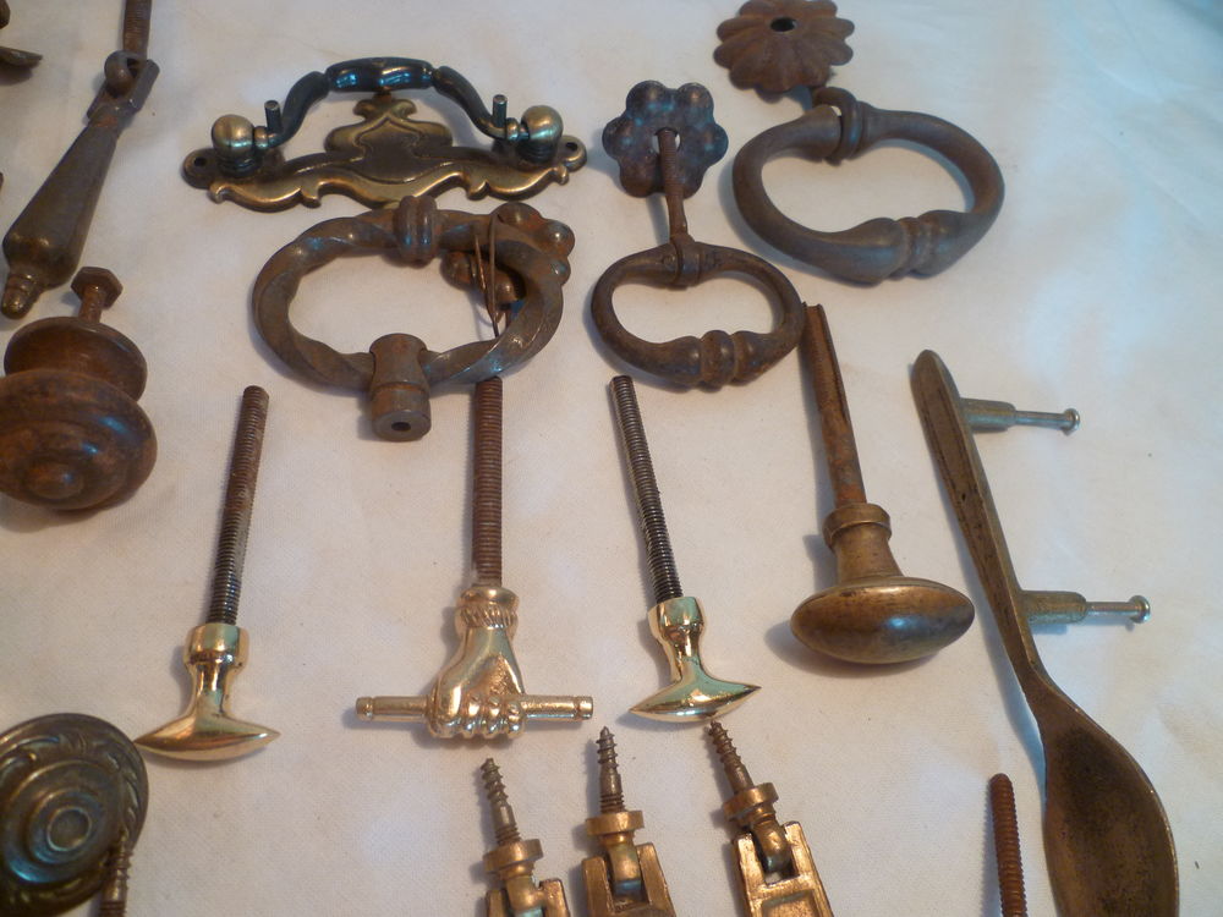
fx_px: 989
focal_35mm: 28
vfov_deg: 49.7
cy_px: 458
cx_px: 612
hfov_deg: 63.4
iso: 160
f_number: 2.8
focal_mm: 5
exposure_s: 1/30
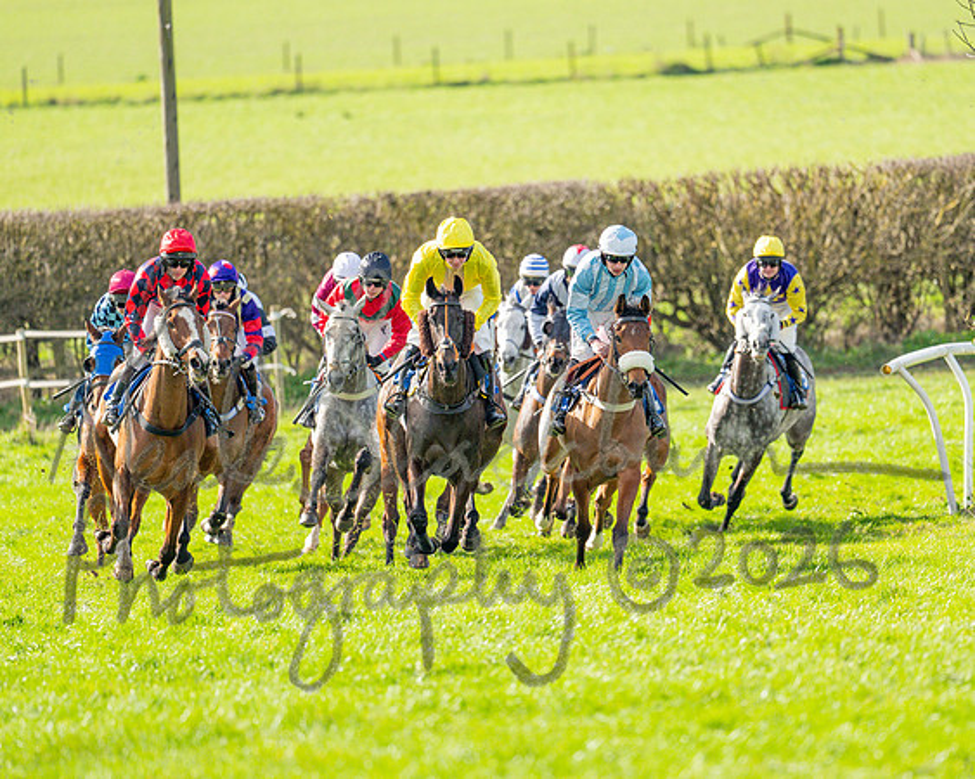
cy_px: 390
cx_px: 560
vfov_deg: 3.1
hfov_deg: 3.9
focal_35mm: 501
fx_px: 14442
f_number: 4.5
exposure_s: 1/2500
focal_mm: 400
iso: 800
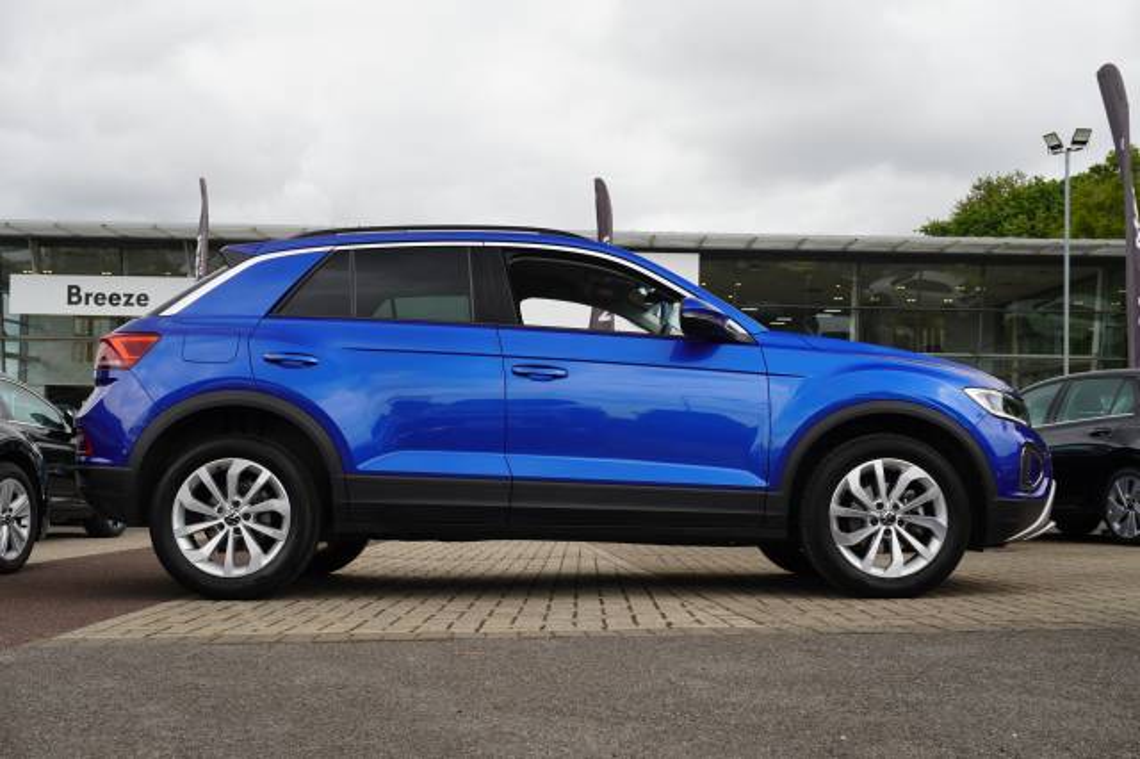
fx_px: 1329
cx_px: 570
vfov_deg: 31.9
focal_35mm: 42
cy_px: 380
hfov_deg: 46.4
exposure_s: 1/80
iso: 100
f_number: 6.3
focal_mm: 28
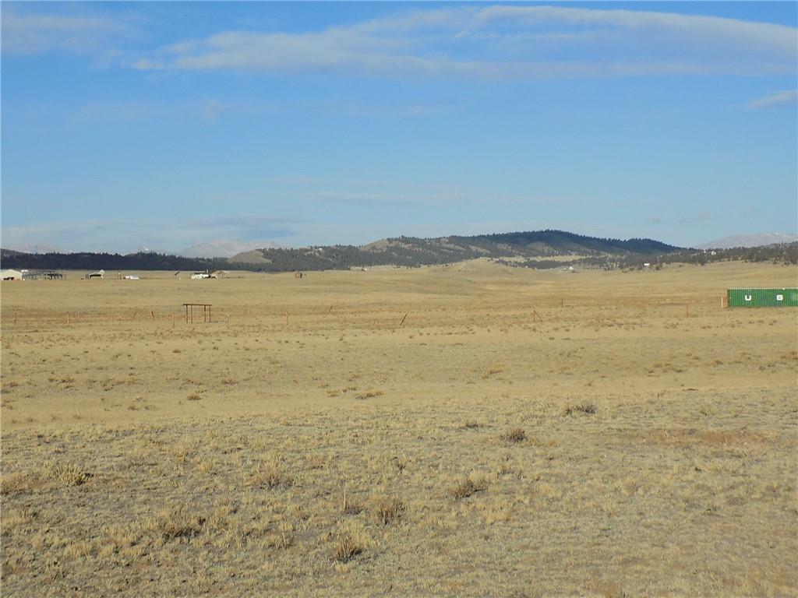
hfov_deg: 25.0
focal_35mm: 78
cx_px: 399
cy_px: 299
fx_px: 1798
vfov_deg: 18.9
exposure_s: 1/800
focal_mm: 13.9
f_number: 4.3
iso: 80
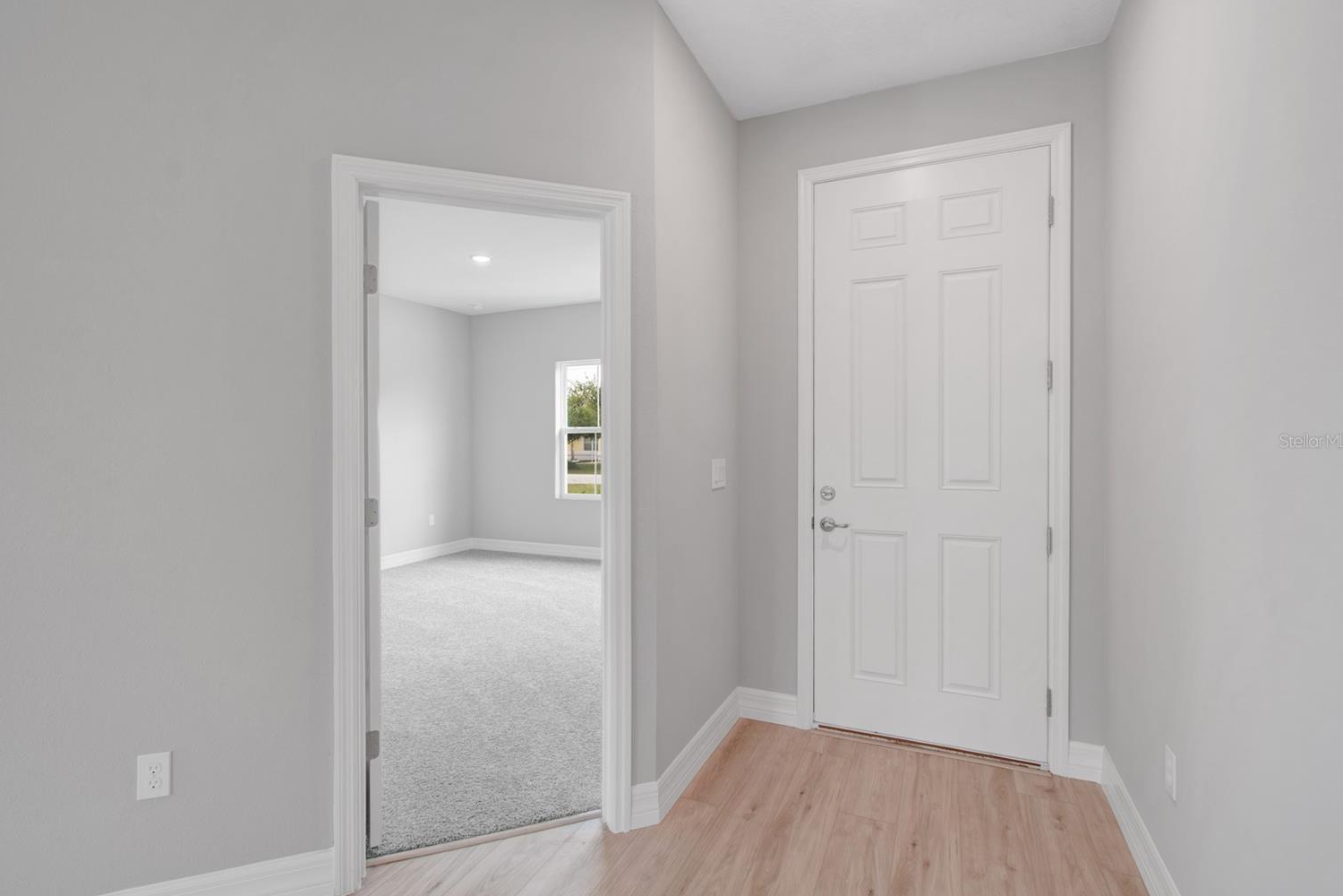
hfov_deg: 96.7
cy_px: 441
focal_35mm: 16
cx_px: 643
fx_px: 597
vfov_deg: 73.7
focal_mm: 10
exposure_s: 1/15
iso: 250
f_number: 9
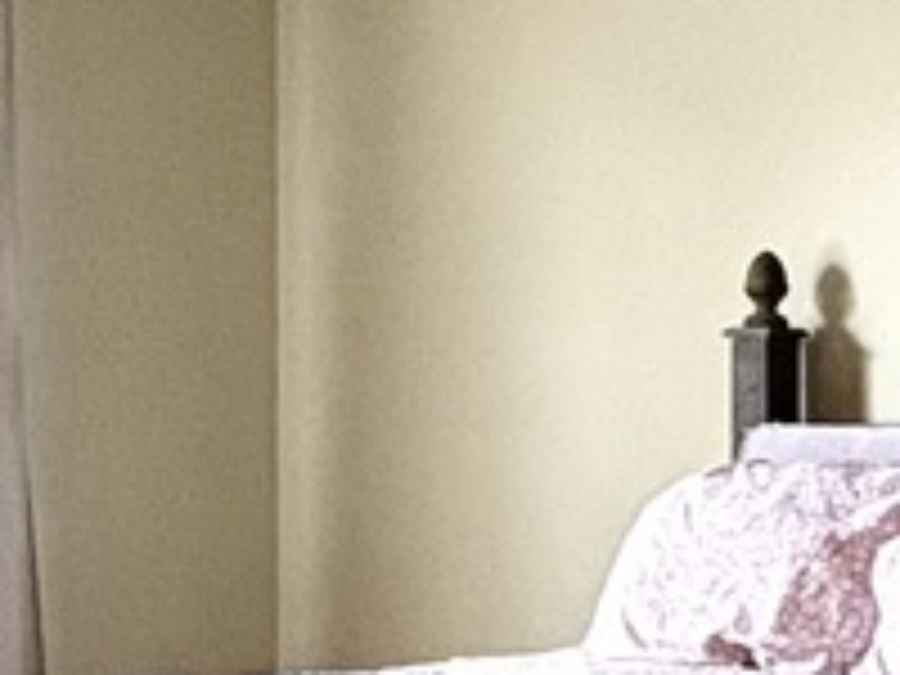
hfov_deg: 19.2
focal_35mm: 101
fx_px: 2626
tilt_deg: -0.8
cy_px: 490
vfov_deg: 14.6
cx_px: 760
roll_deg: +0.2
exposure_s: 1/60
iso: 400
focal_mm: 2.22
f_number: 2.2
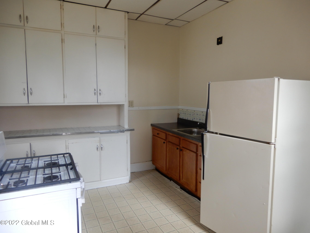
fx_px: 215
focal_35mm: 24
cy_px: 116
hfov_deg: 71.6
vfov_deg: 56.8
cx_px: 155
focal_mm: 4.3
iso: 110
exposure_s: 1/30
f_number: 3.4
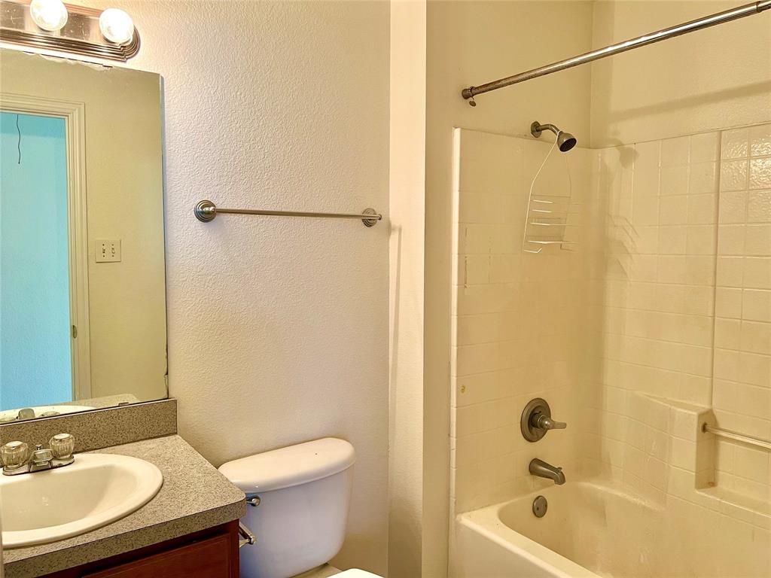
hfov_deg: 67.3
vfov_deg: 53.1
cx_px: 386
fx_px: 579
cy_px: 289
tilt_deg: -4.8
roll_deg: -0.3
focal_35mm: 26
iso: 100
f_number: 1.5
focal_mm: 5.7
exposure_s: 1/60
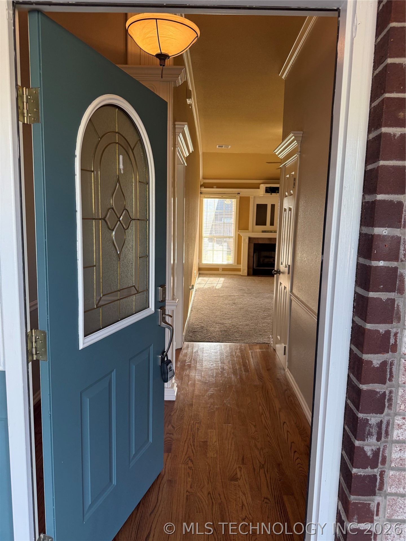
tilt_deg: -6.7
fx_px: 375
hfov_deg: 56.8
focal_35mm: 24
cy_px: 270
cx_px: 203
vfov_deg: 71.6
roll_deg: -1.5
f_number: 1.78
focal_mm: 6.76
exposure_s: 1/230
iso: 160
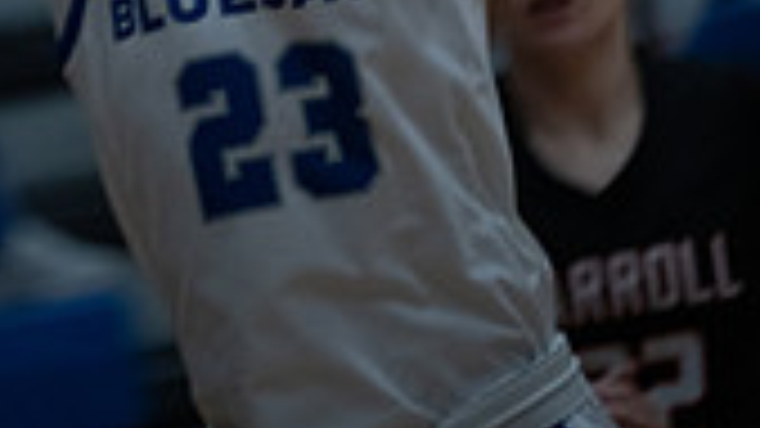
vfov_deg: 2.3
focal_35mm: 529
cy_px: -581
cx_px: 117
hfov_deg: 4.1
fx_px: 10659
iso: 4000
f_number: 2.8
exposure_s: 1/1250
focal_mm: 190
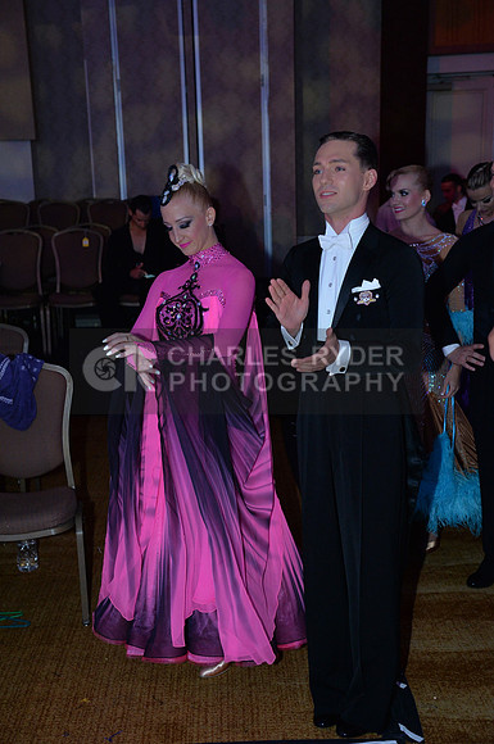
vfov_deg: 41.2
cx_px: 247
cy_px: 372
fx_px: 991
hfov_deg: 28.0
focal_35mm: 48
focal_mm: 48
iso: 2000
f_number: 5
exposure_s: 1/250
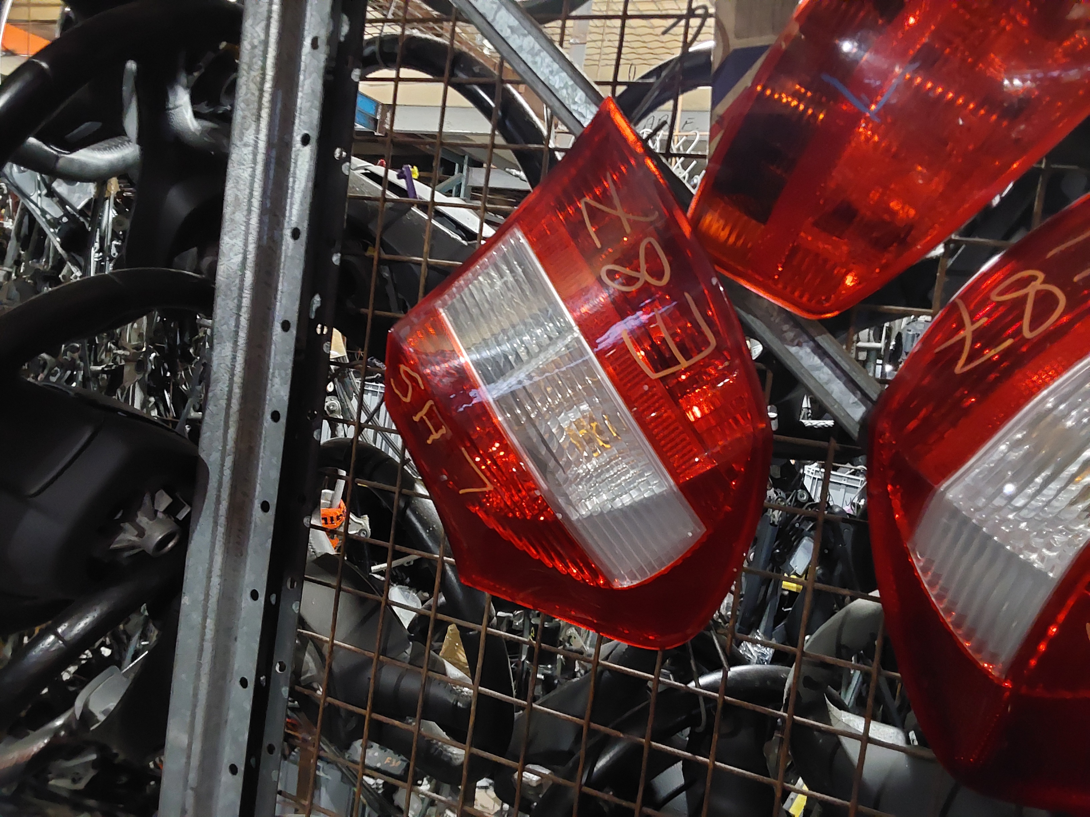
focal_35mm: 28
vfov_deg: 49.7
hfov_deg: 63.4
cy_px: 408
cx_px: 545
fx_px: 882
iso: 500
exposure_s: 1/13
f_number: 1.9
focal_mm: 2.91
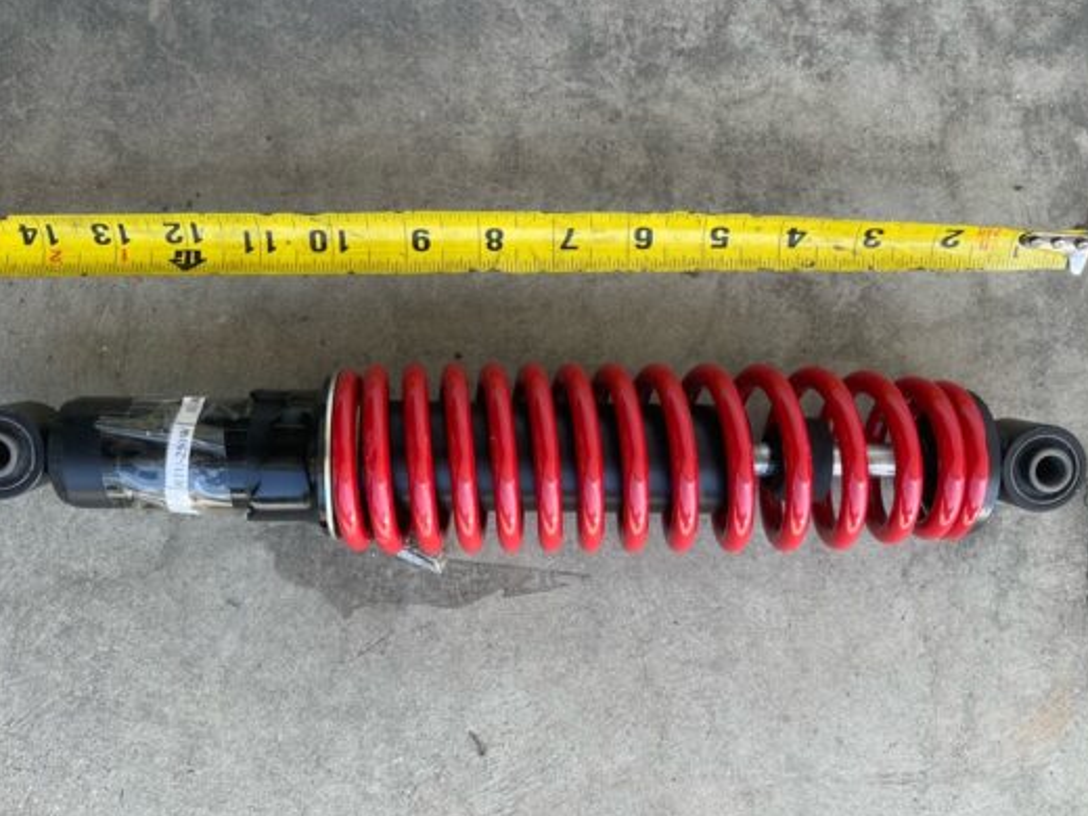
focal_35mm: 30
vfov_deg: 46.8
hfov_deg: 59.9
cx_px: 506
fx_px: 943
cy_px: 425
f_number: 1.6
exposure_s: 1/450
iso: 32
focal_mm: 5.1
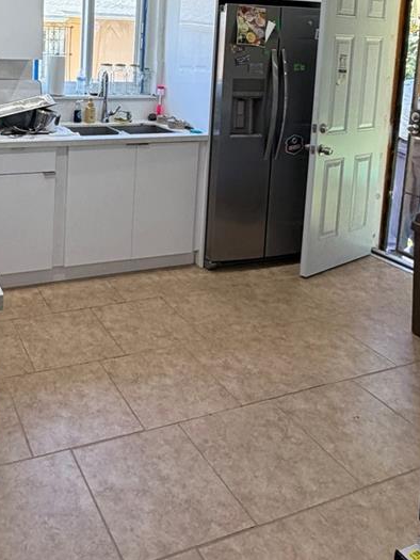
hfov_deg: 41.3
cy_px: 93
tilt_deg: -7.8
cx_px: 56
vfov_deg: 52.2
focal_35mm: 32
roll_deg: -0.4
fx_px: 517
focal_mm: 2.22
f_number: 2.2
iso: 250
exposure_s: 1/120
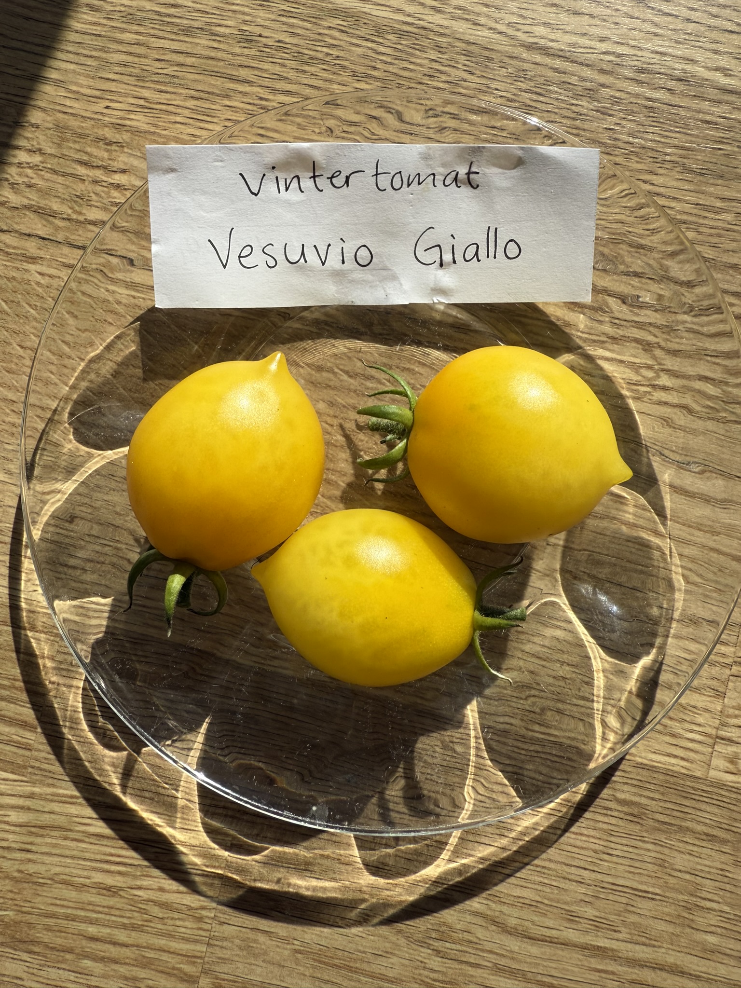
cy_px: 494
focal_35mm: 24
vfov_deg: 71.6
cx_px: 370
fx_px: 685
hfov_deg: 56.8
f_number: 2.2
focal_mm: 2.22
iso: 40
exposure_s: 1/2053
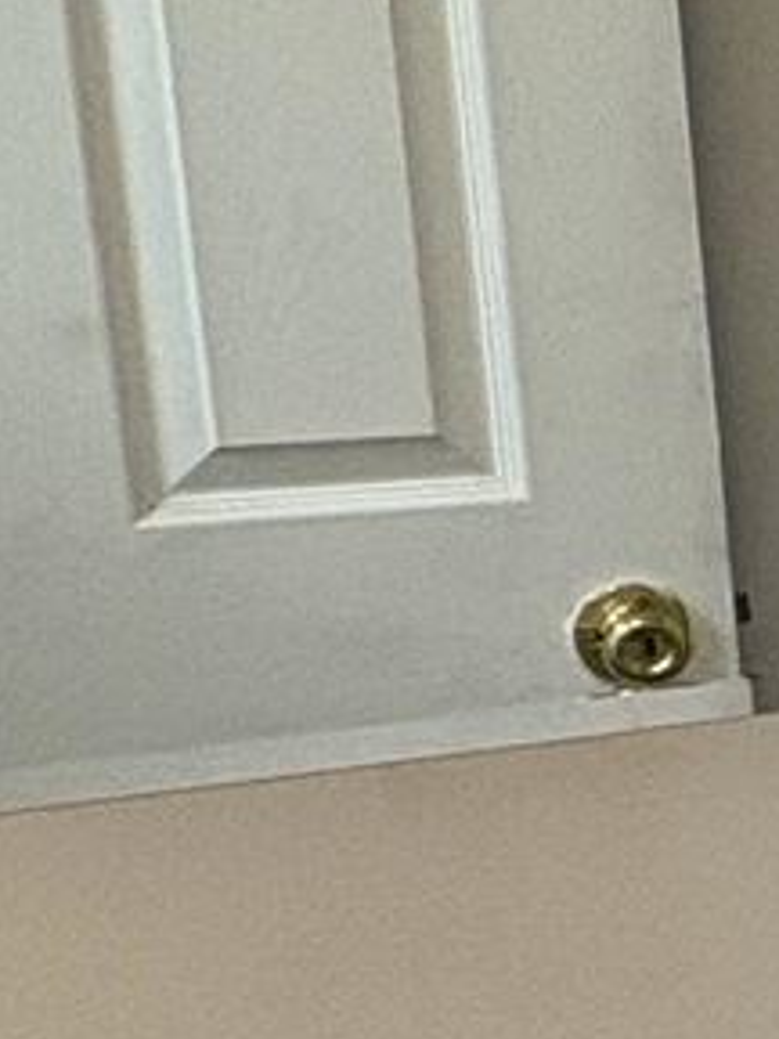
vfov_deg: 17.5
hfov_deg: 9.0
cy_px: 707
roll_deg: -1.8
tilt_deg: -12.7
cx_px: 2701
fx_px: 3361
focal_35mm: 112
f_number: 2.2
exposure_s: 1/120
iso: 125
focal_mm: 2.22
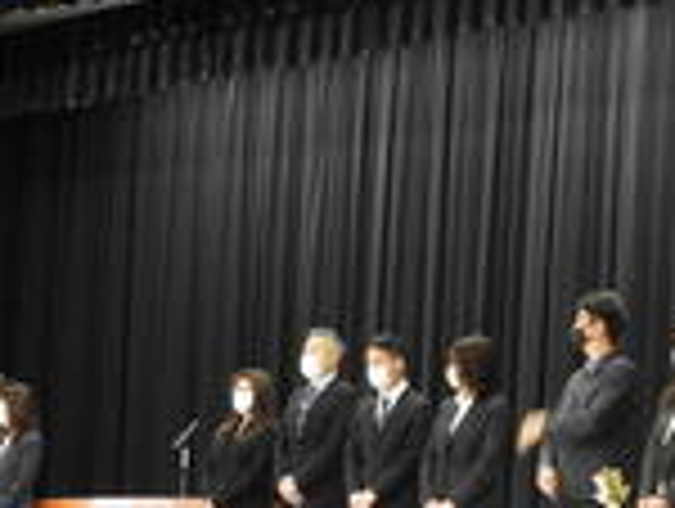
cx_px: 310
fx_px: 2344
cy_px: 652
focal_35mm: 120
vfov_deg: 12.0
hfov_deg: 16.4
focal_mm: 8.1
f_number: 4
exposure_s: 1/13
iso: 400
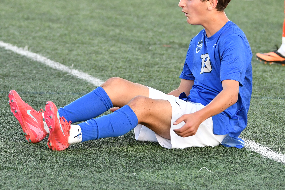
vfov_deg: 4.3
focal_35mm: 323
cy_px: 76
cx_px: 167
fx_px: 2557
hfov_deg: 6.4
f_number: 3.2
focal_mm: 102
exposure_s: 1/800
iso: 900
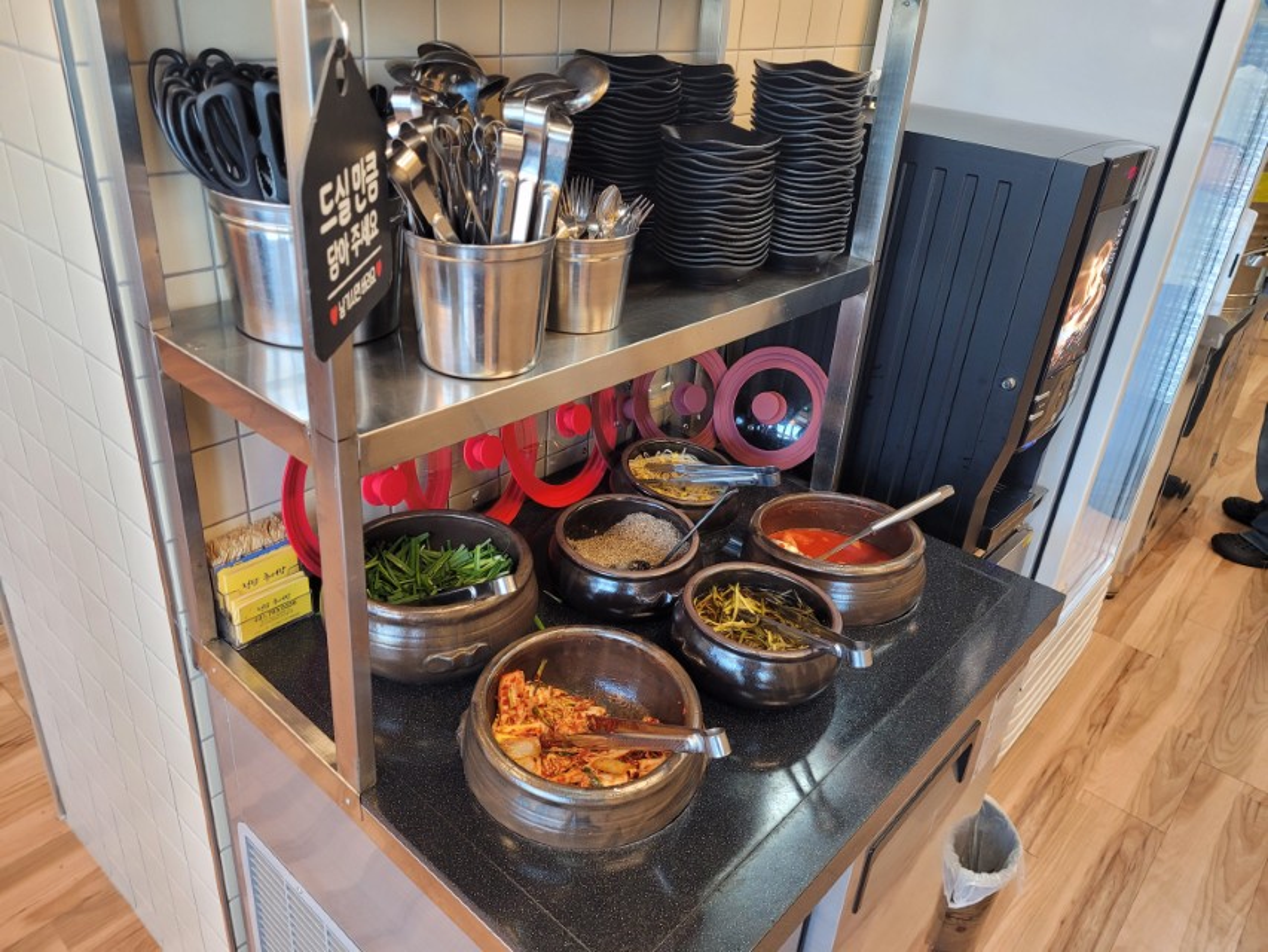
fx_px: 953
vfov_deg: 53.1
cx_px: 634
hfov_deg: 67.3
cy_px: 476
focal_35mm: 26
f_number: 1.8
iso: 200
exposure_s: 1/60
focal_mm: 5.4
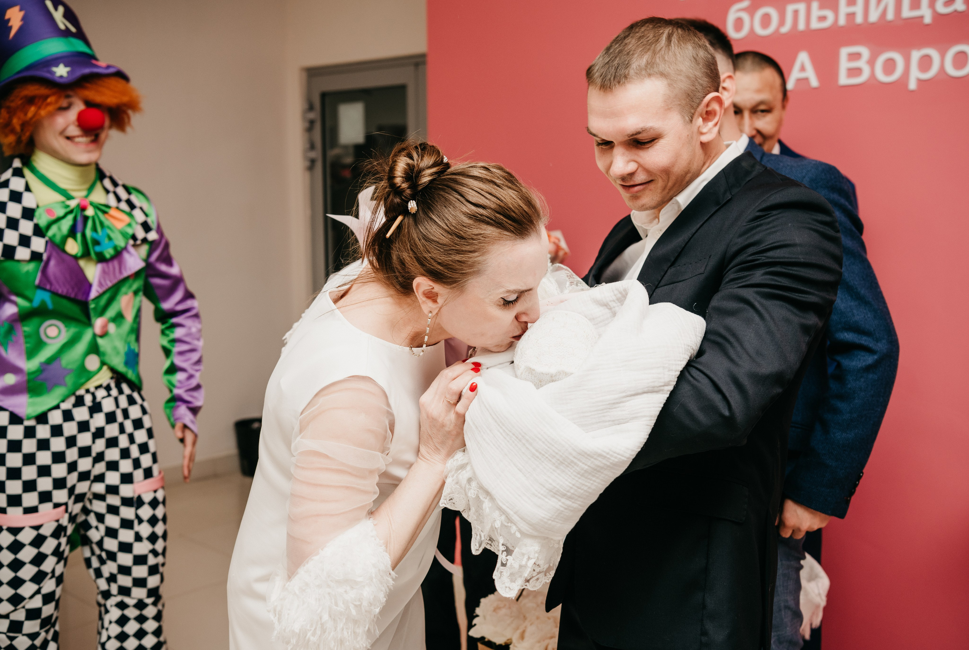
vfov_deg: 33.4
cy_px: 342
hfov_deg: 48.2
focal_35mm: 40
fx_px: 1083
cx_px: 513
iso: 160
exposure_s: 1/160
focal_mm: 38
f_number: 4
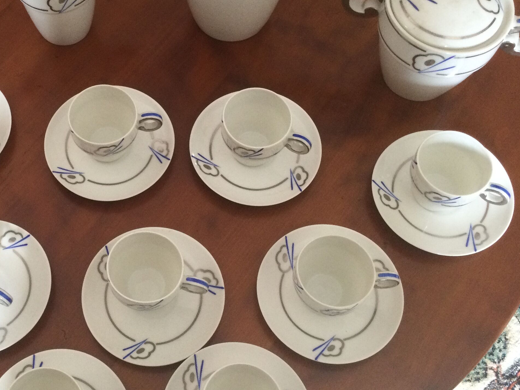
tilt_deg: -65.5
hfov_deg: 35.6
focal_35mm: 53
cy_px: 159
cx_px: 153
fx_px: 796
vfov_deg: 27.5
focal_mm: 3.3
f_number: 2.4
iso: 160
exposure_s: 1/33
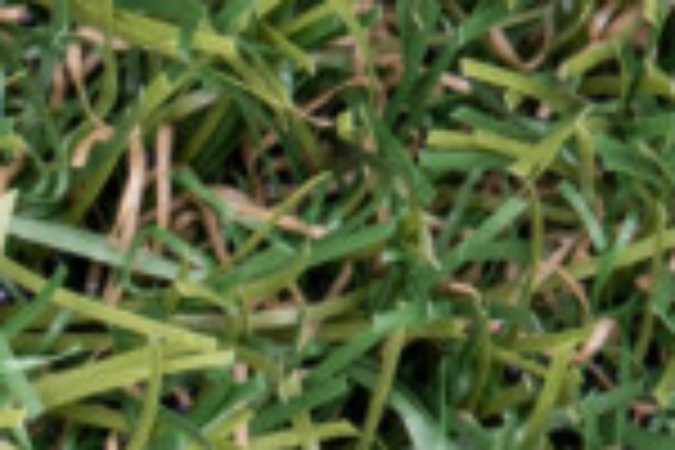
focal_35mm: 599
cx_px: -1940
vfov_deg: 2.3
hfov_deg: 3.3
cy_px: 1431
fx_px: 11230
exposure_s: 1/1.67
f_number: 8
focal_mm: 50
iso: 125
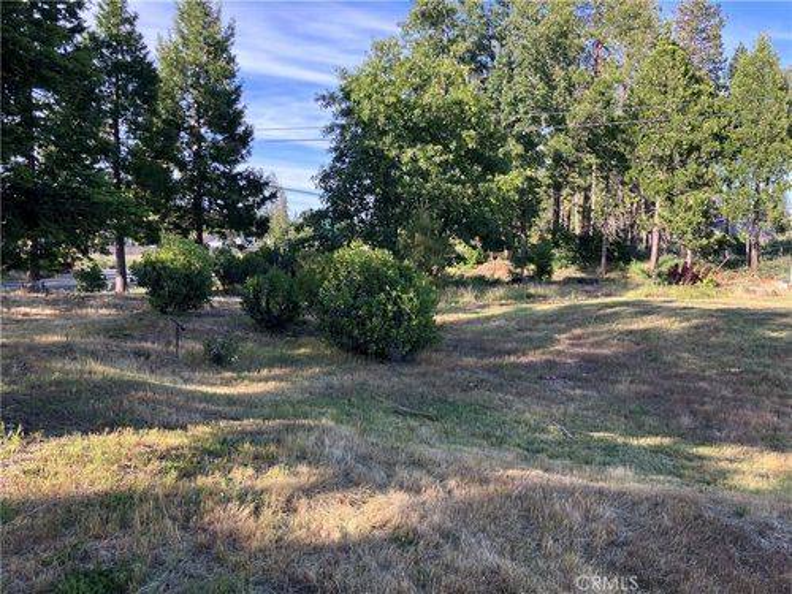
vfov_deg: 49.7
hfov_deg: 63.4
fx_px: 641
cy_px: 297
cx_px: 396
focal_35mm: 28
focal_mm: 3.99
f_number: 1.8
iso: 32
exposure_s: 1/256
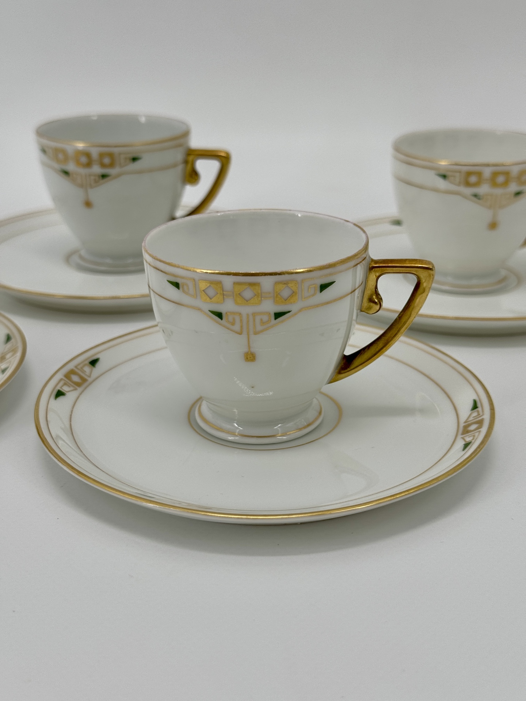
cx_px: 263
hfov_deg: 30.3
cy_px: 350
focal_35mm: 48
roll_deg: +0.9
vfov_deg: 39.7
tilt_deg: -22.8
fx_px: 972
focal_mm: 6.86
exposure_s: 1/1094
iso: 64
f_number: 1.78
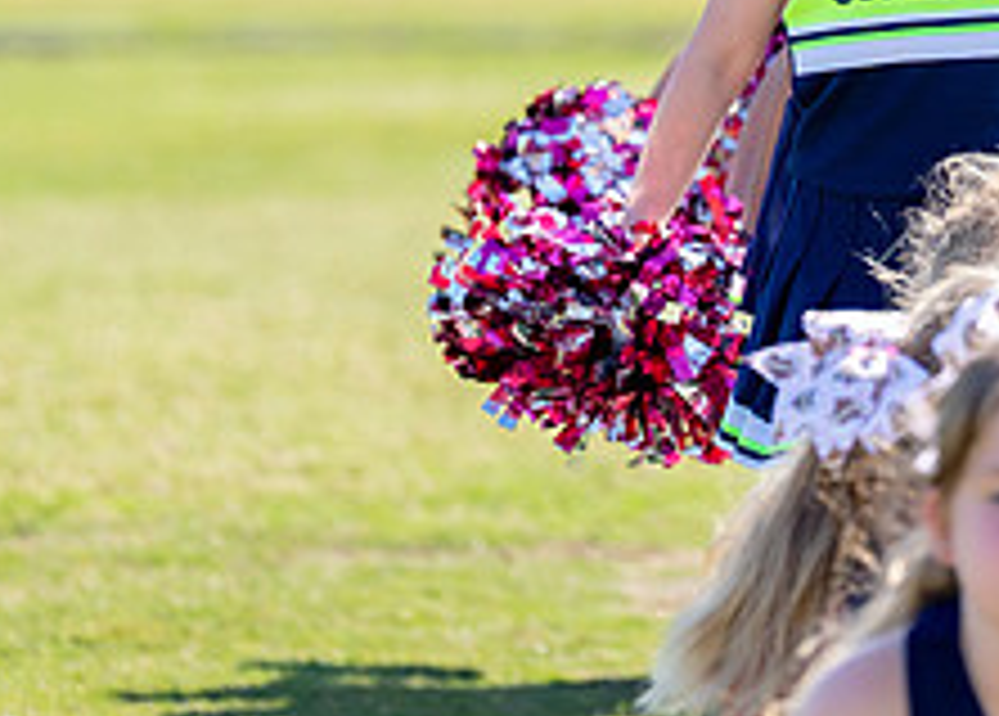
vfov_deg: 3.0
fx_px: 13745
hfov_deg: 4.2
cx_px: 891
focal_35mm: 484
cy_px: -152
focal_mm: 150
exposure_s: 1/2000
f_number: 2.8
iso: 200
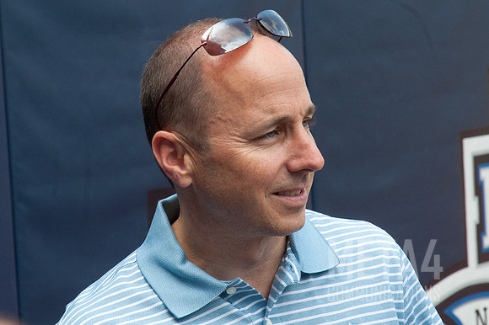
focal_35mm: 136
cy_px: 156
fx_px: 1846
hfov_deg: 15.1
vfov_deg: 10.1
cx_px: 255
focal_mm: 70
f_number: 8
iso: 320
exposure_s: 1/250
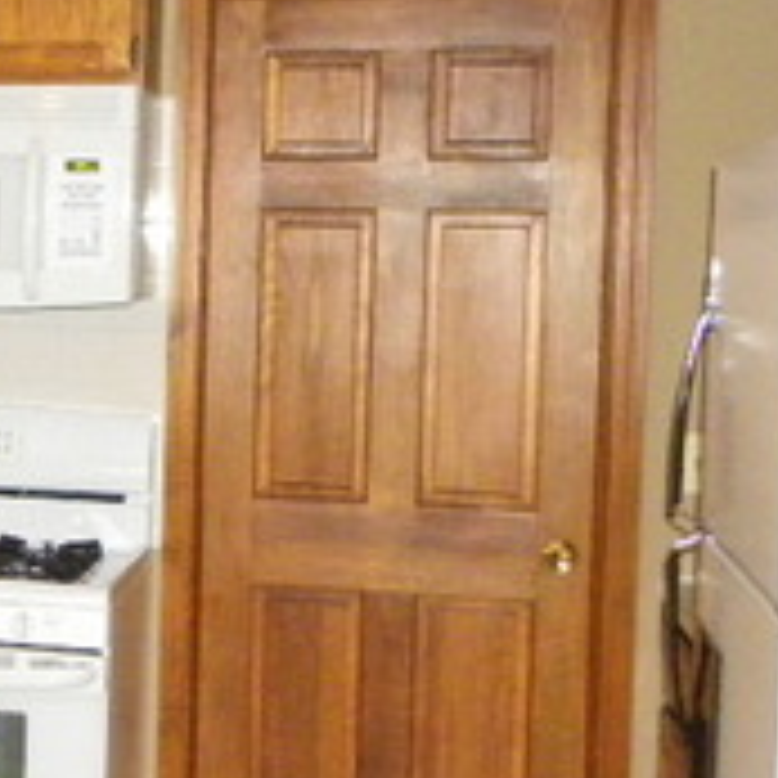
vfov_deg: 20.4
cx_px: -351
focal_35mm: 85
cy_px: 360
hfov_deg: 18.4
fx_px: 2161
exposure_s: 1/30
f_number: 2.8
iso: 400
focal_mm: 4.6
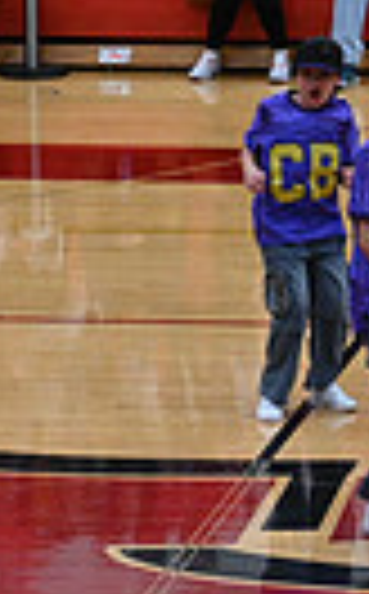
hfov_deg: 3.5
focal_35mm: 364
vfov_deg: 5.8
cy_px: 290
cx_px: 1102
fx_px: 5883
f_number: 4
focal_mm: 81
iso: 4000
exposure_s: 1/400
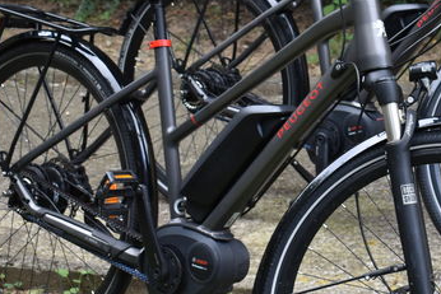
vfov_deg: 12.6
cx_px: 421
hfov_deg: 18.4
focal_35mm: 108
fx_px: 1329
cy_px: 128
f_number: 4
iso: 400
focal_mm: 25
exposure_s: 1/250
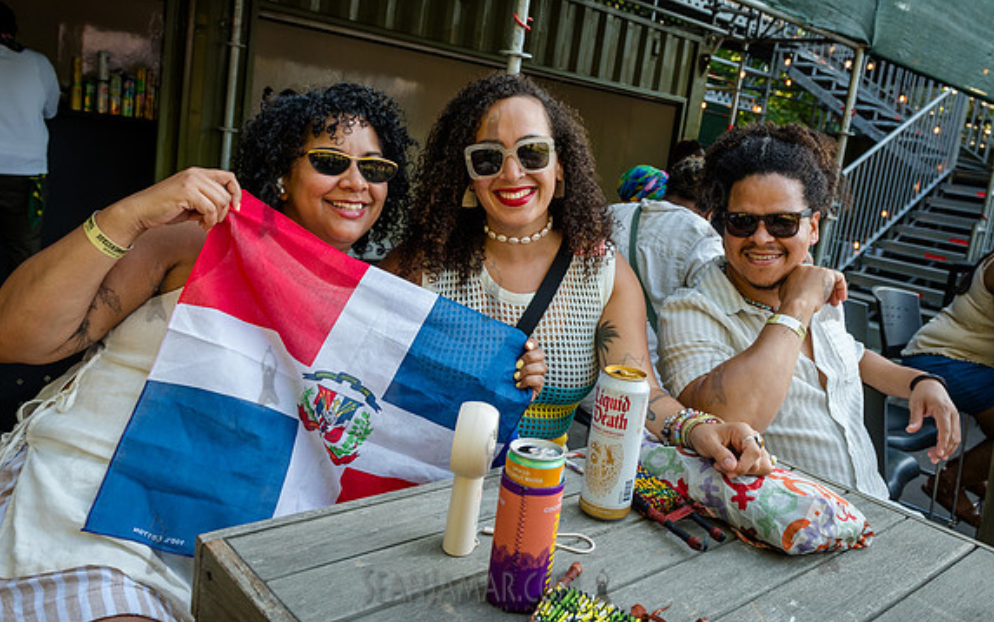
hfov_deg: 62.7
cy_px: 271
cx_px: 547
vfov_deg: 41.8
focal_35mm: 30
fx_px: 813
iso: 400
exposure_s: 1/250
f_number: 4.5
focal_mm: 24
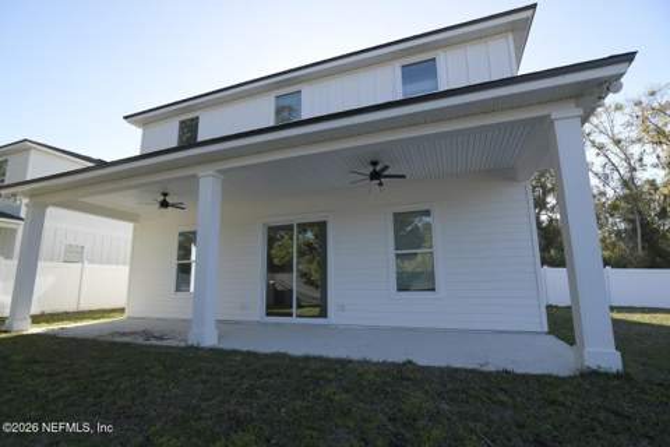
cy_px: 224
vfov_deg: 73.7
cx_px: 335
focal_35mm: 16
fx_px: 298
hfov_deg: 96.7
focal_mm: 11
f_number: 5
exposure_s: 1/250
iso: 125
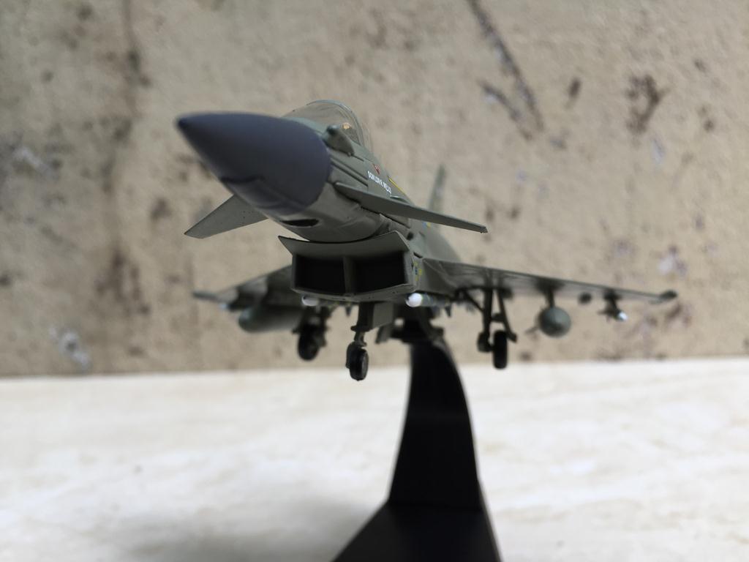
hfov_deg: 61.7
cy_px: 281
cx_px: 374
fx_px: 627
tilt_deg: -11.2
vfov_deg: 48.2
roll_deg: +1.0
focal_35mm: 29
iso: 32
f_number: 2.2
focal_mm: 4.15
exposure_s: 1/147
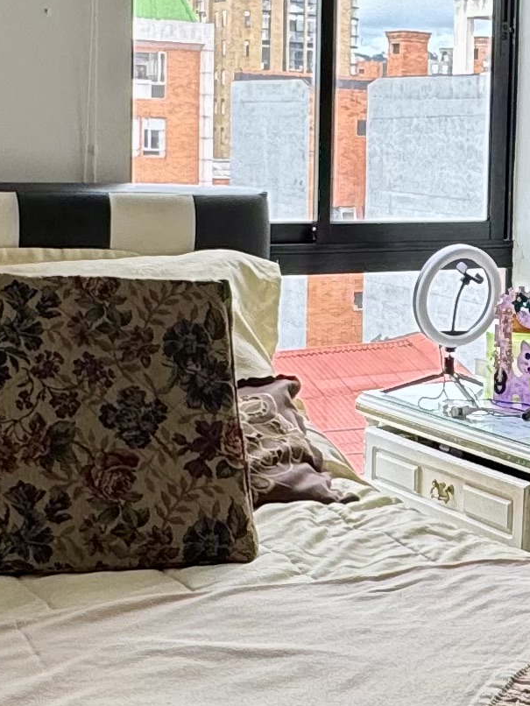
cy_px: 283
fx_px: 1428
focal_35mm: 70
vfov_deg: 27.7
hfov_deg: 20.5
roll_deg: -0.8
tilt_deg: -5.6
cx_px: 509
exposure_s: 1/149
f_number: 2.2
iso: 40
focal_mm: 2.22
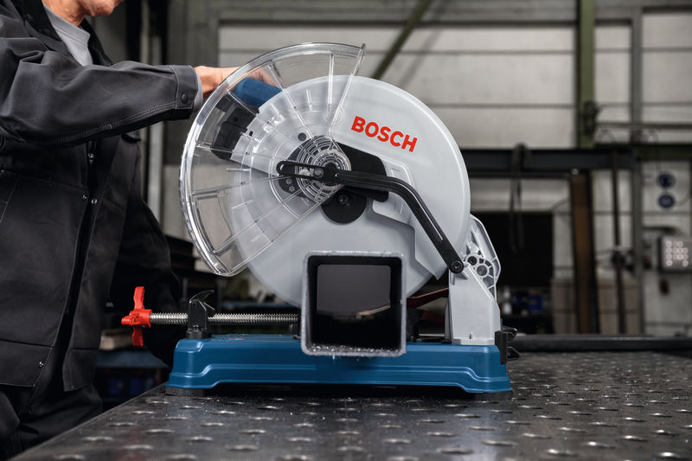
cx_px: 346
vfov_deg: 29.2
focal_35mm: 46
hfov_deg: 42.8
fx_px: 884
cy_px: 230
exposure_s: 1/125
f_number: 4.5
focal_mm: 46
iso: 640
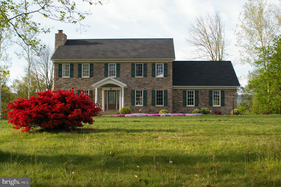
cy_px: 94
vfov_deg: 31.8
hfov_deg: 46.4
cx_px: 140
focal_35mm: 42
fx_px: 327
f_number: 8
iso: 800
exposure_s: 1/500
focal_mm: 28
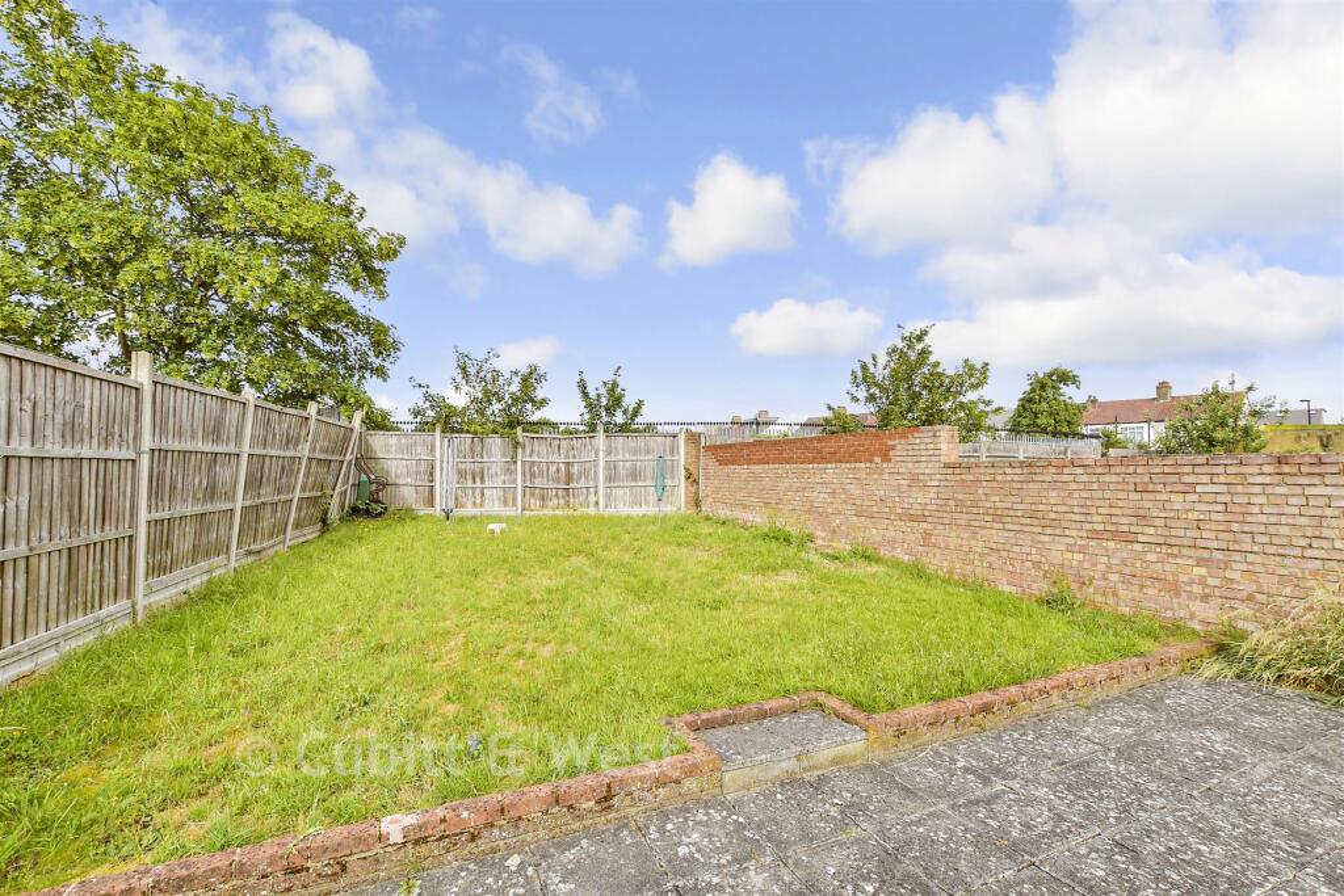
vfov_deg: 77.3
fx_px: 560
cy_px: 448
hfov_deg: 100.4
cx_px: 672
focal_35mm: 15
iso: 160
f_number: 8
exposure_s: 1/200
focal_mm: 10
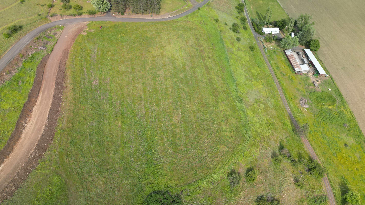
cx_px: 180
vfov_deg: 42.4
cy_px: 133
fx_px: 261
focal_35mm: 27
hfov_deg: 69.9
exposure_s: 1/100
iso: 100
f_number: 1.7
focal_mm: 6.72
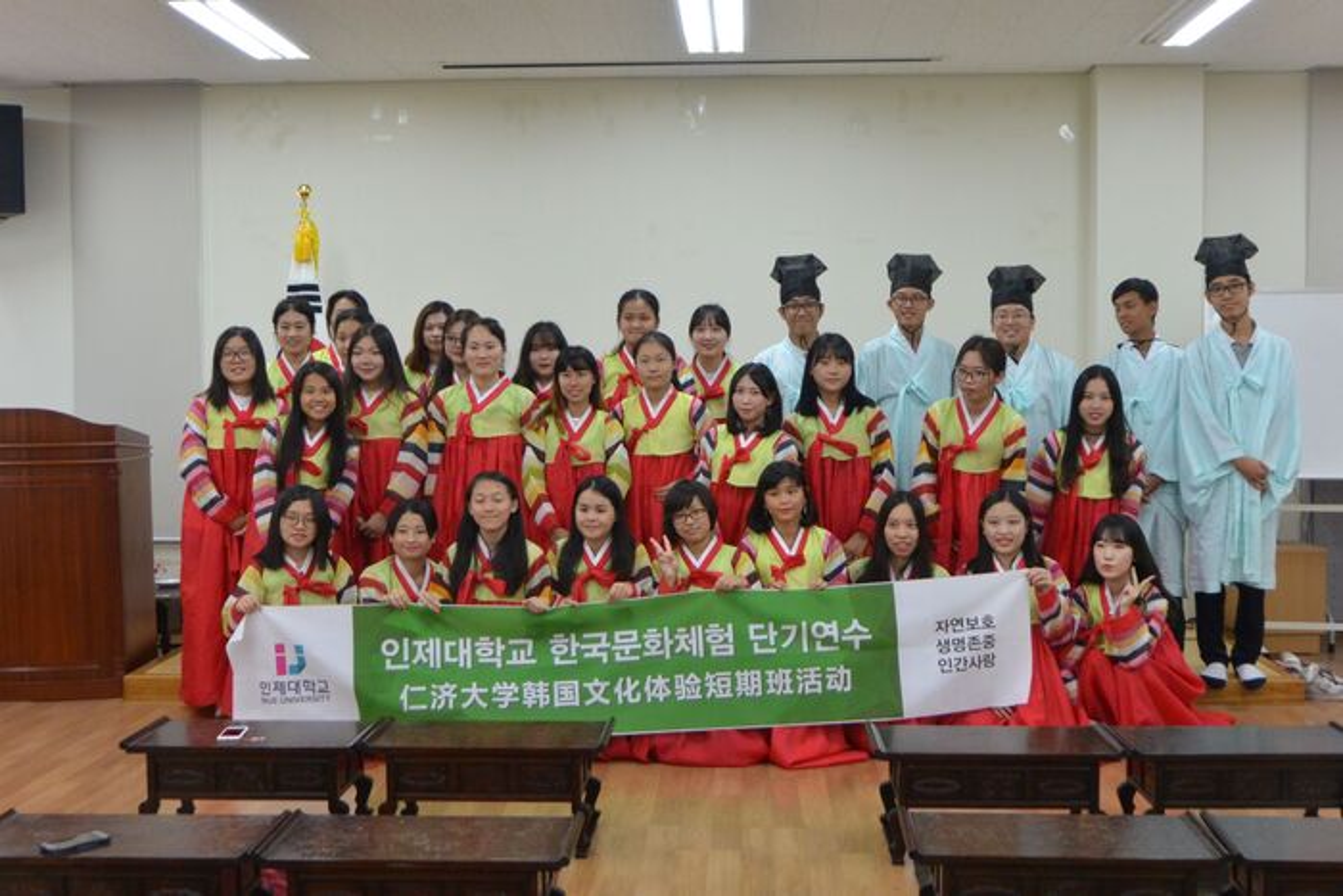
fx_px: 1567
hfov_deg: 46.4
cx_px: 672
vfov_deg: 31.9
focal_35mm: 42
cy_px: 448
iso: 400
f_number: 4.2
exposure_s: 1/60
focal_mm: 15.7
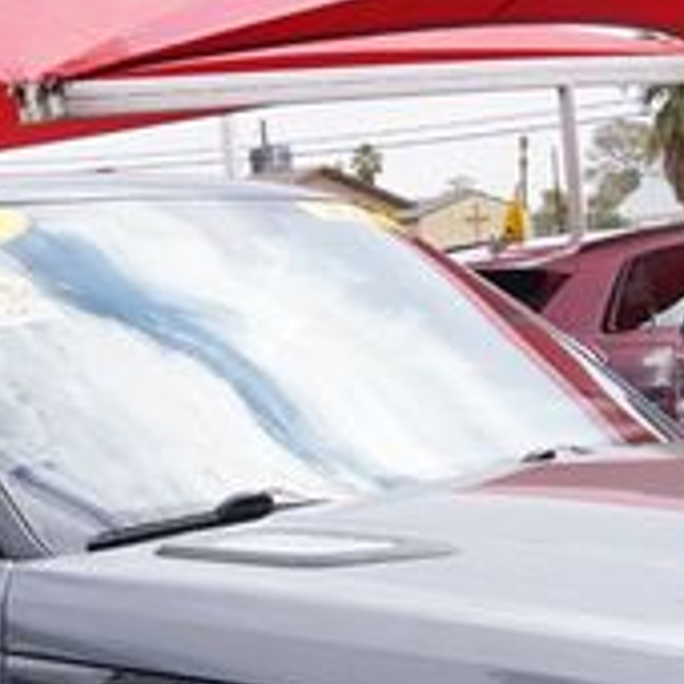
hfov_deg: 17.3
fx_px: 2249
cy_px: 785
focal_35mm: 101
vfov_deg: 16.7
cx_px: 290
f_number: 11
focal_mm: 21
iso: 100
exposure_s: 1/80
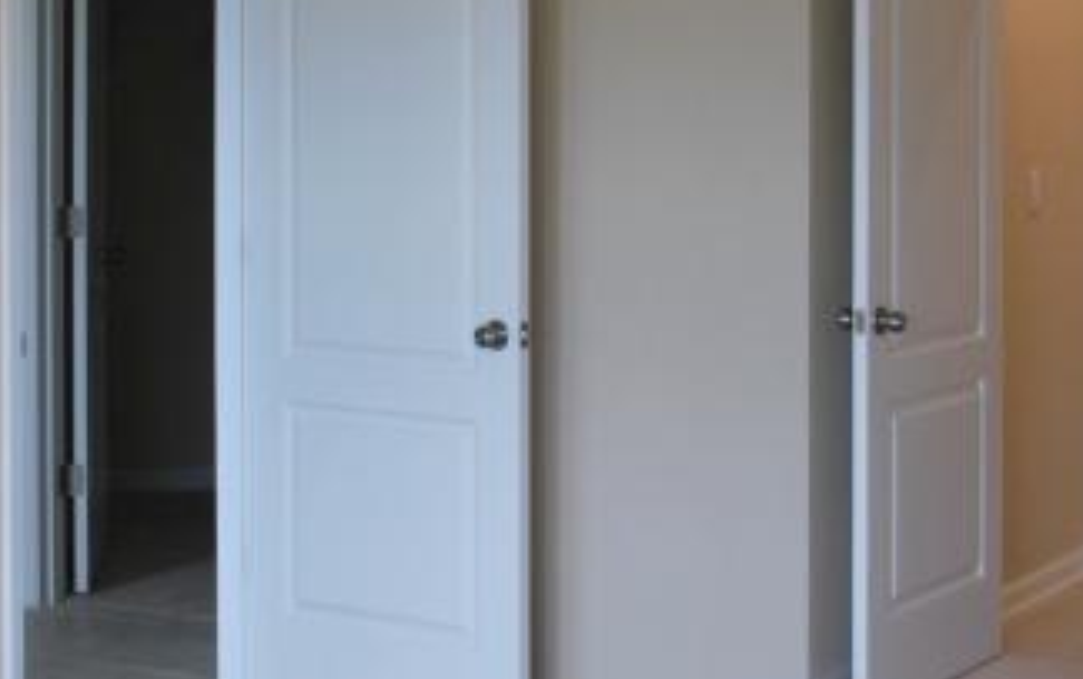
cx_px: 552
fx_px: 2511
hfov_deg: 24.3
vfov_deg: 15.2
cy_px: 20
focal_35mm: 85
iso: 200
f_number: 4.2
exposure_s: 1/40
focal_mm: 24
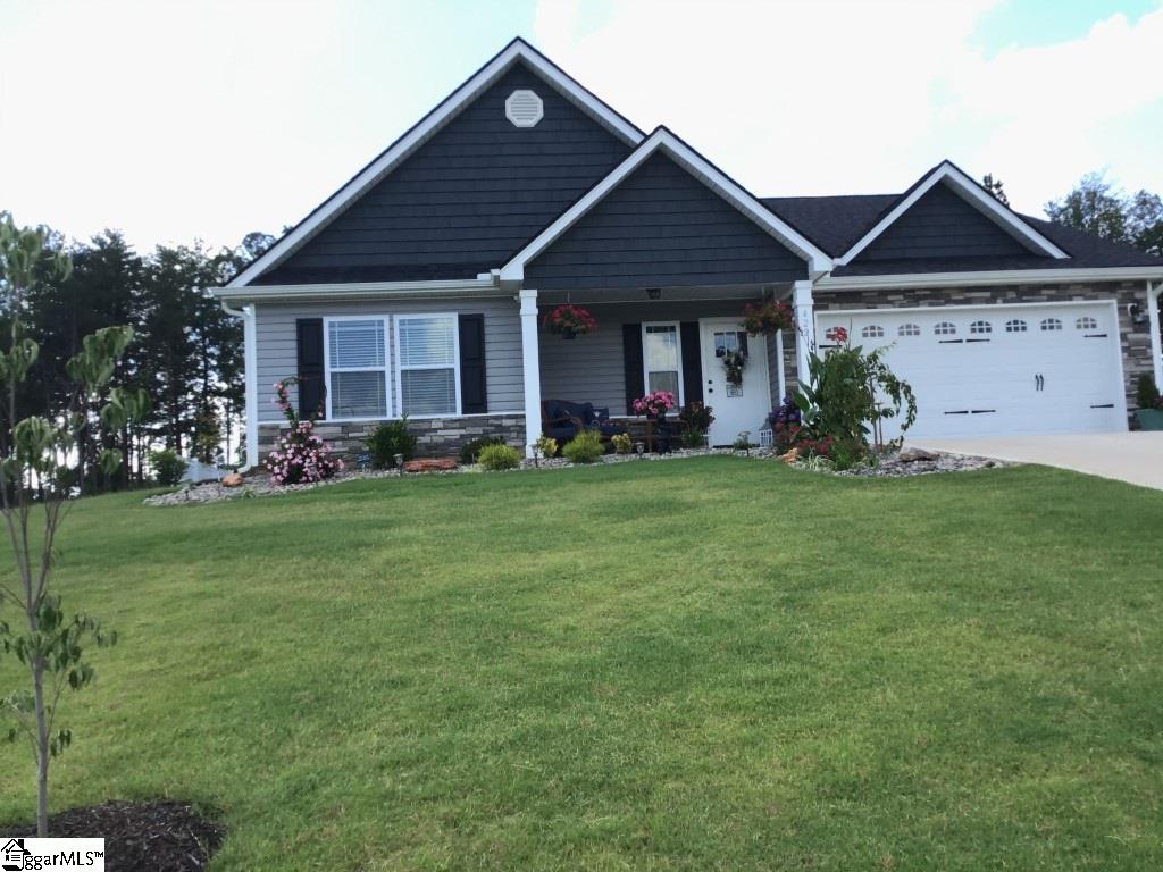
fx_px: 1042
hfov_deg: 58.4
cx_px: 582
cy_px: 436
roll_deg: +3.0
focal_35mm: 31
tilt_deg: +5.3
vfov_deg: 45.4
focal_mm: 3.3
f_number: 2.4
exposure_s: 1/344
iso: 25
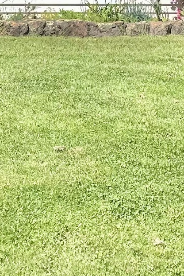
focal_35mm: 123
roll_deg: -0.2
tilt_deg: +1.2
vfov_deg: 15.7
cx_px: 47
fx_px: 942
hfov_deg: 11.1
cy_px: -101
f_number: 1.78
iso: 80
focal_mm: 6.86
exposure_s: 1/4348
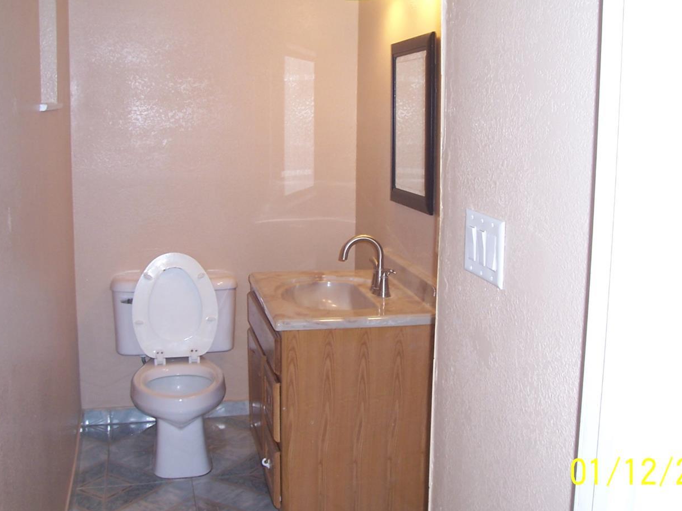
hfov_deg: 44.8
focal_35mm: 42
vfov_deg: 34.3
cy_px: 235
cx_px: 371
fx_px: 827
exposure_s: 1/60
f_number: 2.7
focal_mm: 5.6
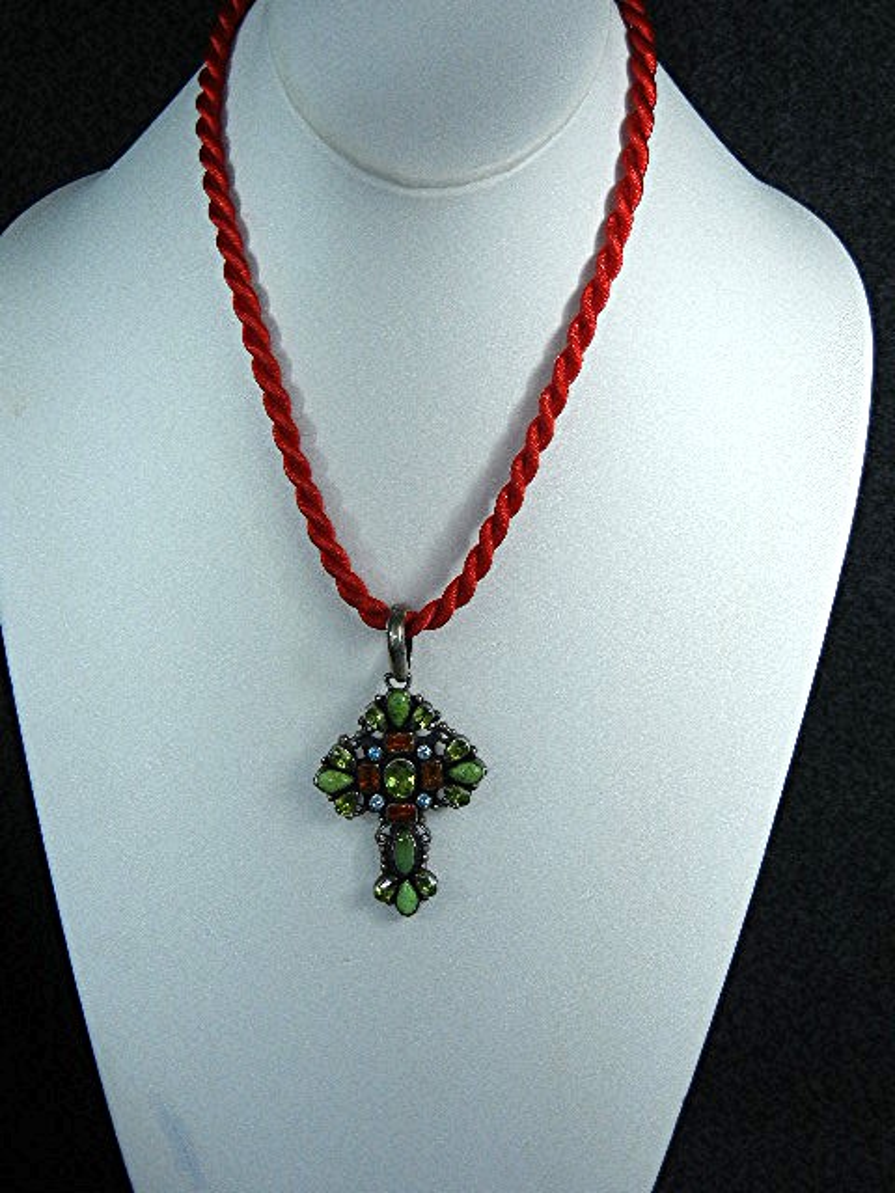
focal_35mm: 45
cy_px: 596
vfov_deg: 42.1
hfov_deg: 32.2
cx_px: 448
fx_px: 1551
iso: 250
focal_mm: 8.1
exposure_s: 1/30
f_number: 7.6
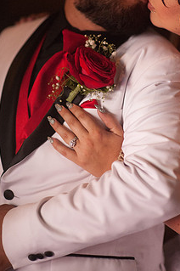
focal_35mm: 120
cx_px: 91
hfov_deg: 11.4
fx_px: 902
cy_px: 95
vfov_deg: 17.0
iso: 4000
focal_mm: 85
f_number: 1.4
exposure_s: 1/1600
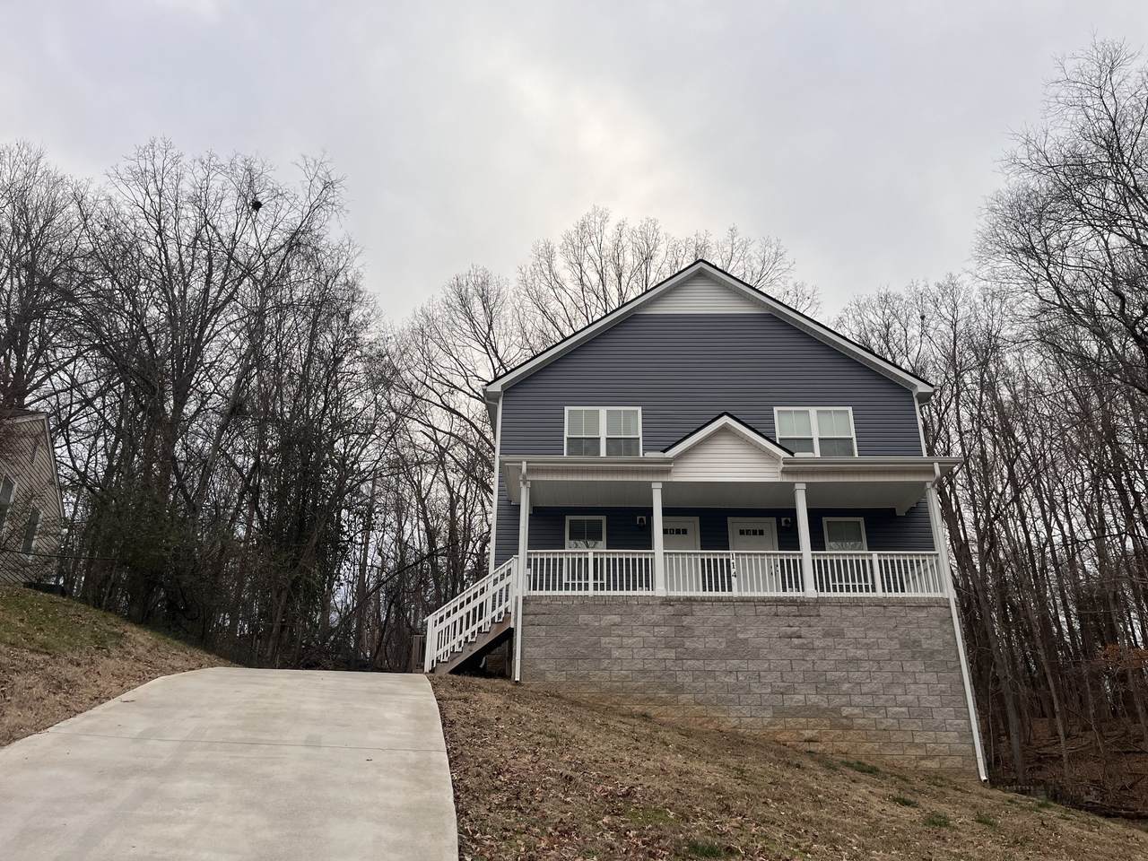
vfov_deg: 53.1
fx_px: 862
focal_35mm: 26
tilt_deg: +23.1
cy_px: 430
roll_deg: +0.3
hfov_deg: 67.3
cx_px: 574
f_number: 1.6
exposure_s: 1/390
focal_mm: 5.1
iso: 50
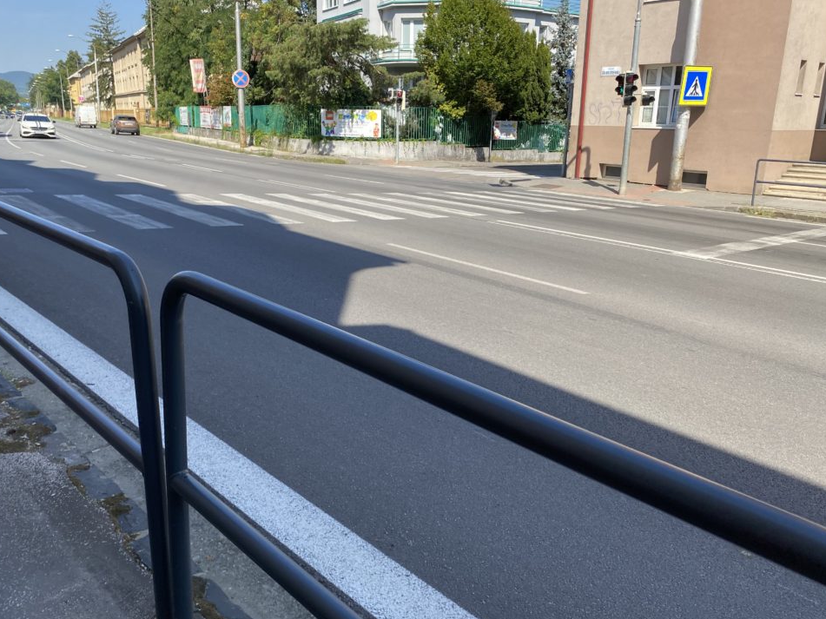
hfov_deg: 63.4
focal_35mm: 28
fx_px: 668
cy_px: 306
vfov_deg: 49.7
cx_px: 405
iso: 32
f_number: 1.8
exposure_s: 1/1330
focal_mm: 4.25
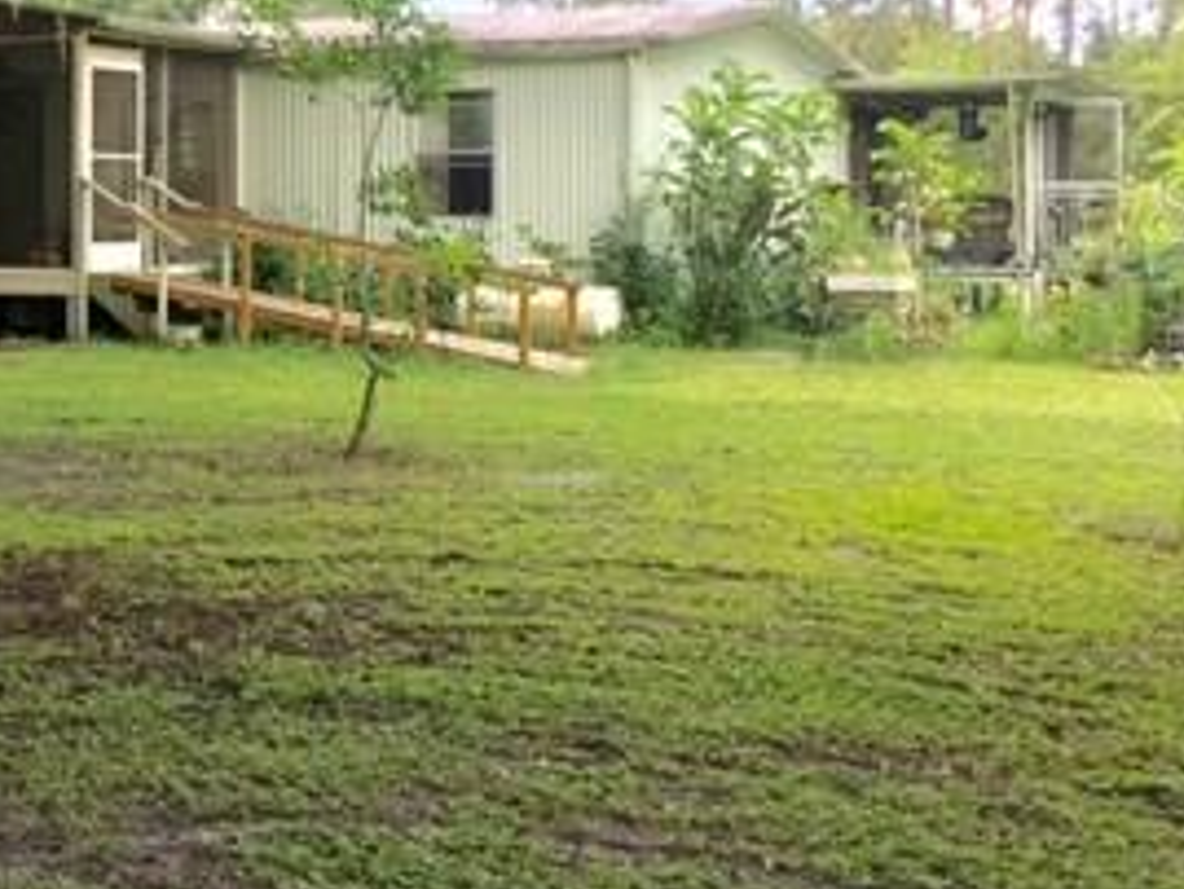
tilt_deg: -0.3
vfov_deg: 21.1
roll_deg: -0.1
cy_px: 207
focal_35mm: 69
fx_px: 2361
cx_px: 167
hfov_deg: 27.3
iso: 25
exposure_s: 1/246
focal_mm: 4.15
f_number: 2.2
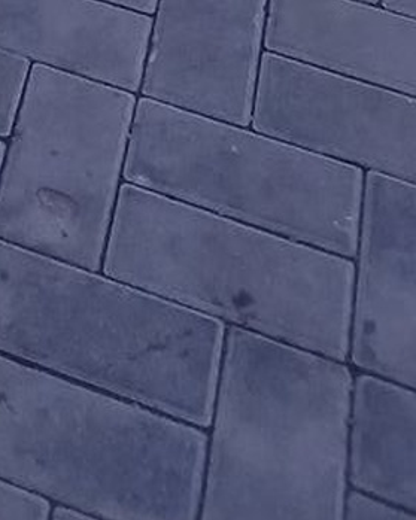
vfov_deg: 13.7
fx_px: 1724
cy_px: -621
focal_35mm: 112
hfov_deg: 12.5
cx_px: -347
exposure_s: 1/24
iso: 250
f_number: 2
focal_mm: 4.6
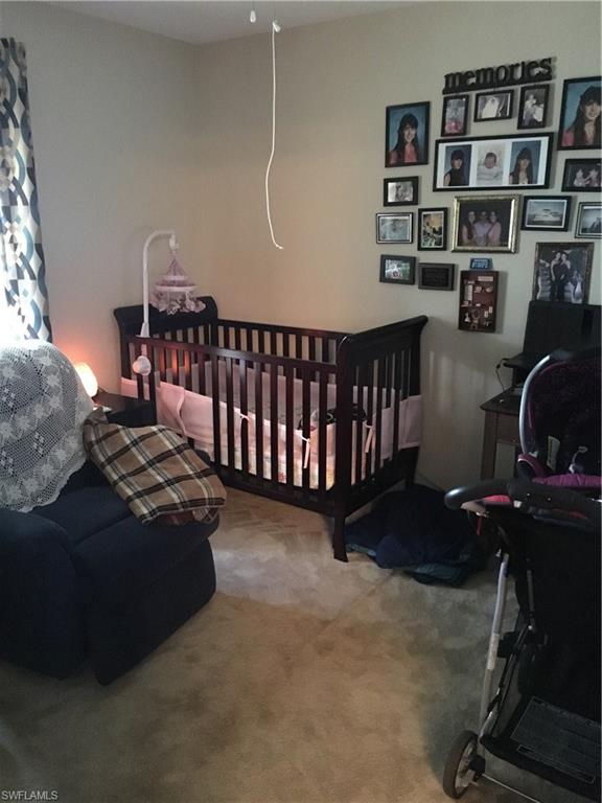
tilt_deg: -15.8
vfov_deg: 61.7
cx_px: 301
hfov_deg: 48.2
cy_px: 402
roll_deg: -0.5
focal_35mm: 29
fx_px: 672
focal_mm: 4.15
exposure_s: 1/15
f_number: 2.2
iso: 1250
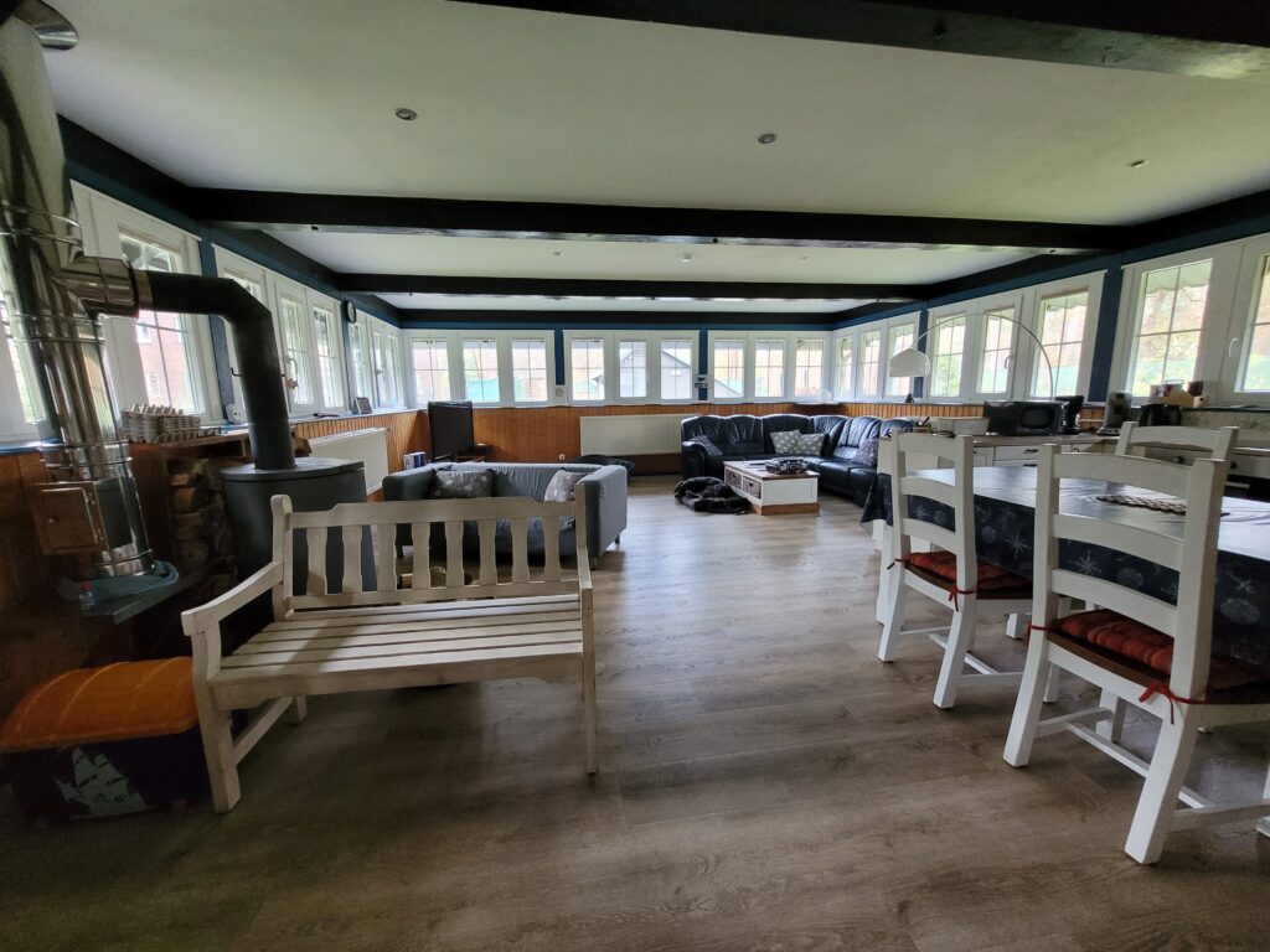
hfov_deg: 106.2
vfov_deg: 89.9
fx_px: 477
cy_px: 476
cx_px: 635
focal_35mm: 13
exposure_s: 1/33
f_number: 2.2
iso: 320
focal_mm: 1.74
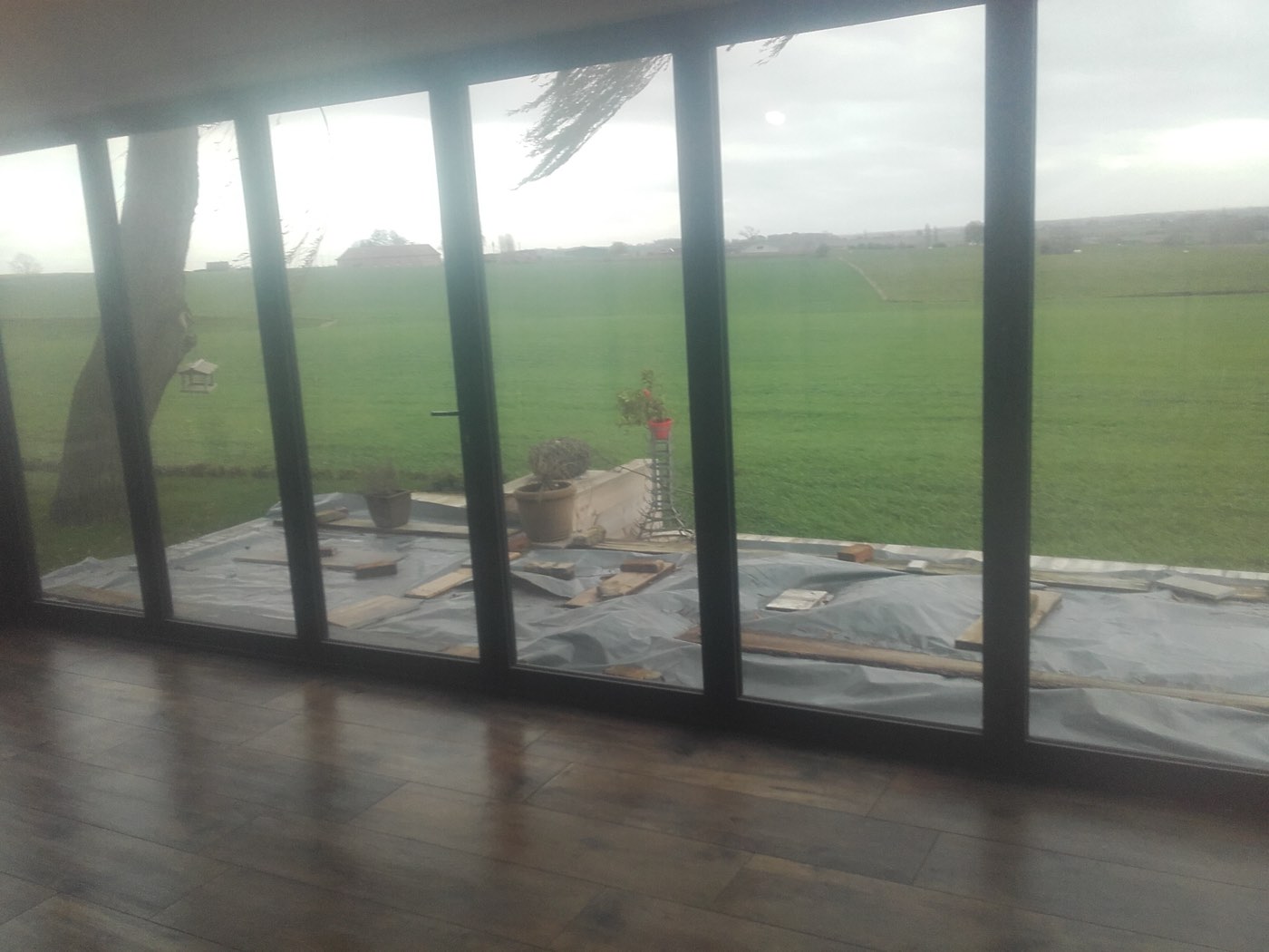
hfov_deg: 58.4
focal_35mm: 31
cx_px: 634
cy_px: 476
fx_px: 1136
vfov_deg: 45.4
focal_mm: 3.31
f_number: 2.2
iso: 50
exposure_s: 1/100
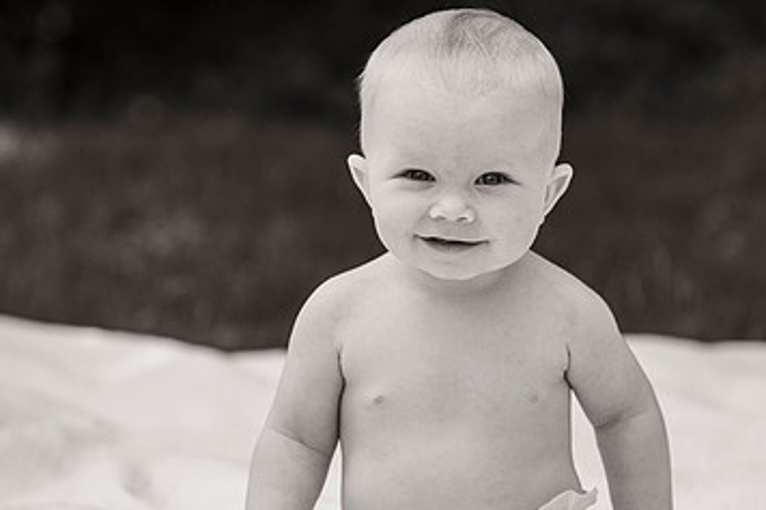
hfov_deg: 8.6
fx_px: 5083
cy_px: 270
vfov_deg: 5.7
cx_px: 520
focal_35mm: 239
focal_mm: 140
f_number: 3.5
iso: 400
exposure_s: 1/1250
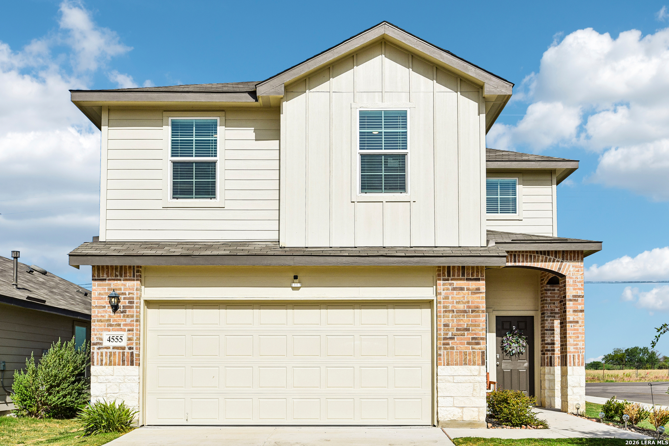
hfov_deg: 54.4
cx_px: 334
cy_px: 223
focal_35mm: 35
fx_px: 650
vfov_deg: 37.9
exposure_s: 1/1600
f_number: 8
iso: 400
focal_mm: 35
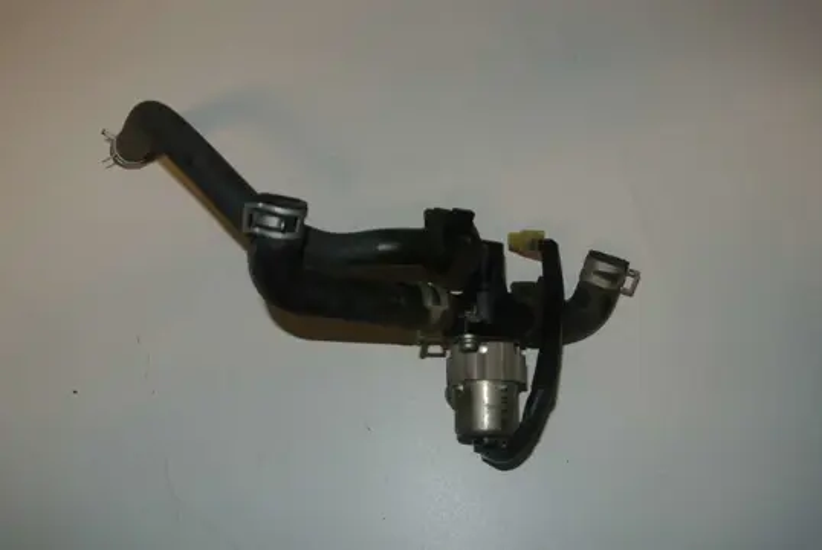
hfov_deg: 55.7
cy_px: 275
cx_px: 411
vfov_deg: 39.0
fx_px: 777
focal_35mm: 34
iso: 200
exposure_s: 1/60
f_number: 3.8
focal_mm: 12.7
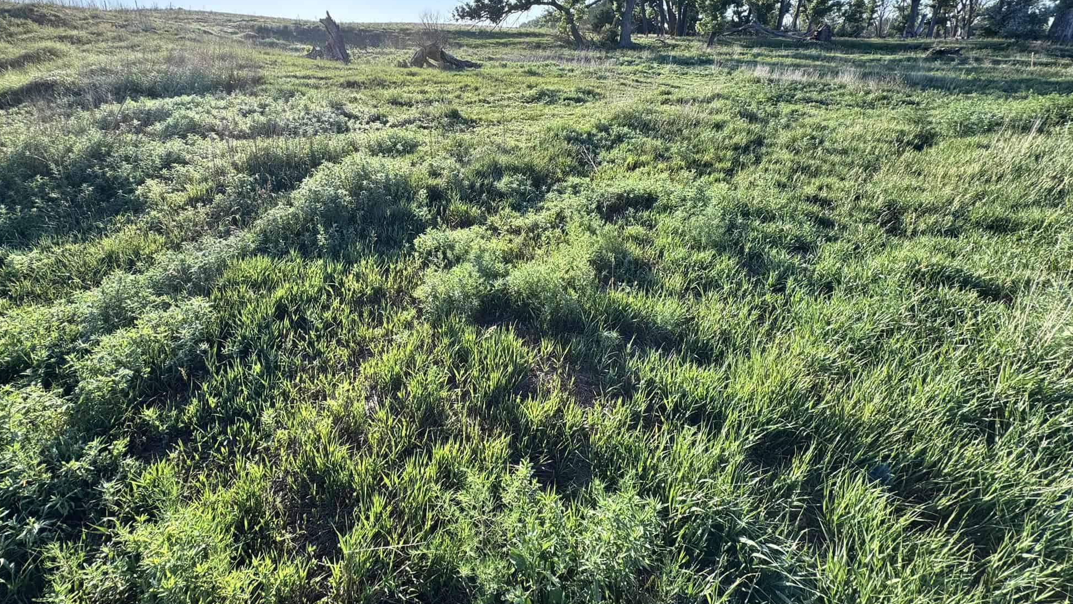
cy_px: 190
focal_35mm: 16
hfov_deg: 99.3
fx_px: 455
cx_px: 511
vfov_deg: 64.9
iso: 40
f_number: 2.2
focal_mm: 2.2
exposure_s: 1/582
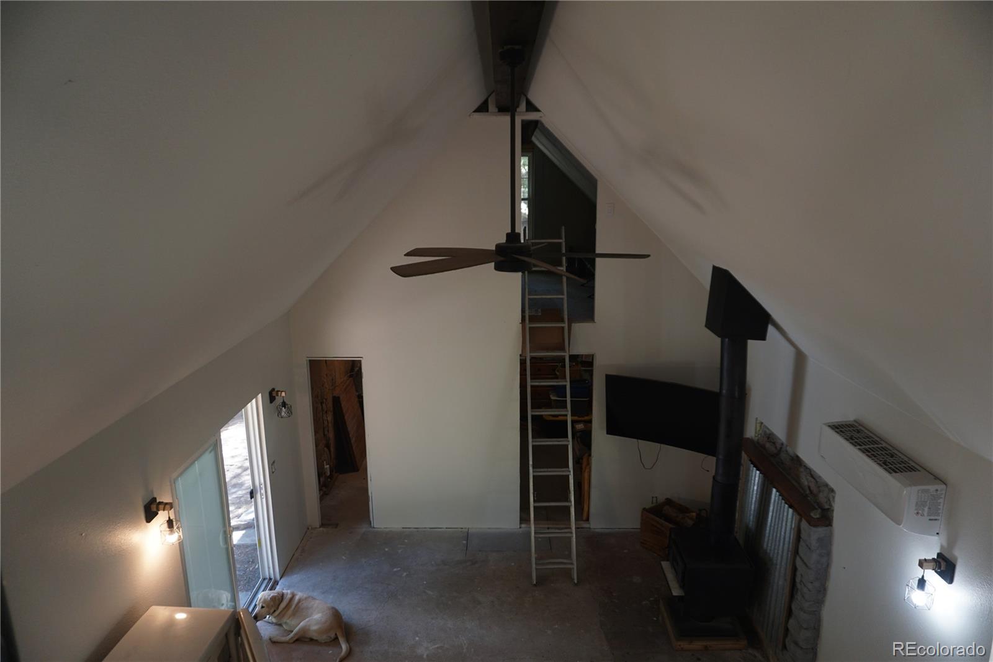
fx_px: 662
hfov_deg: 73.8
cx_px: 496
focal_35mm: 24
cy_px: 331
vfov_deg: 53.1
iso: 320
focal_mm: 16
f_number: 3.5
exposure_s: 1/60
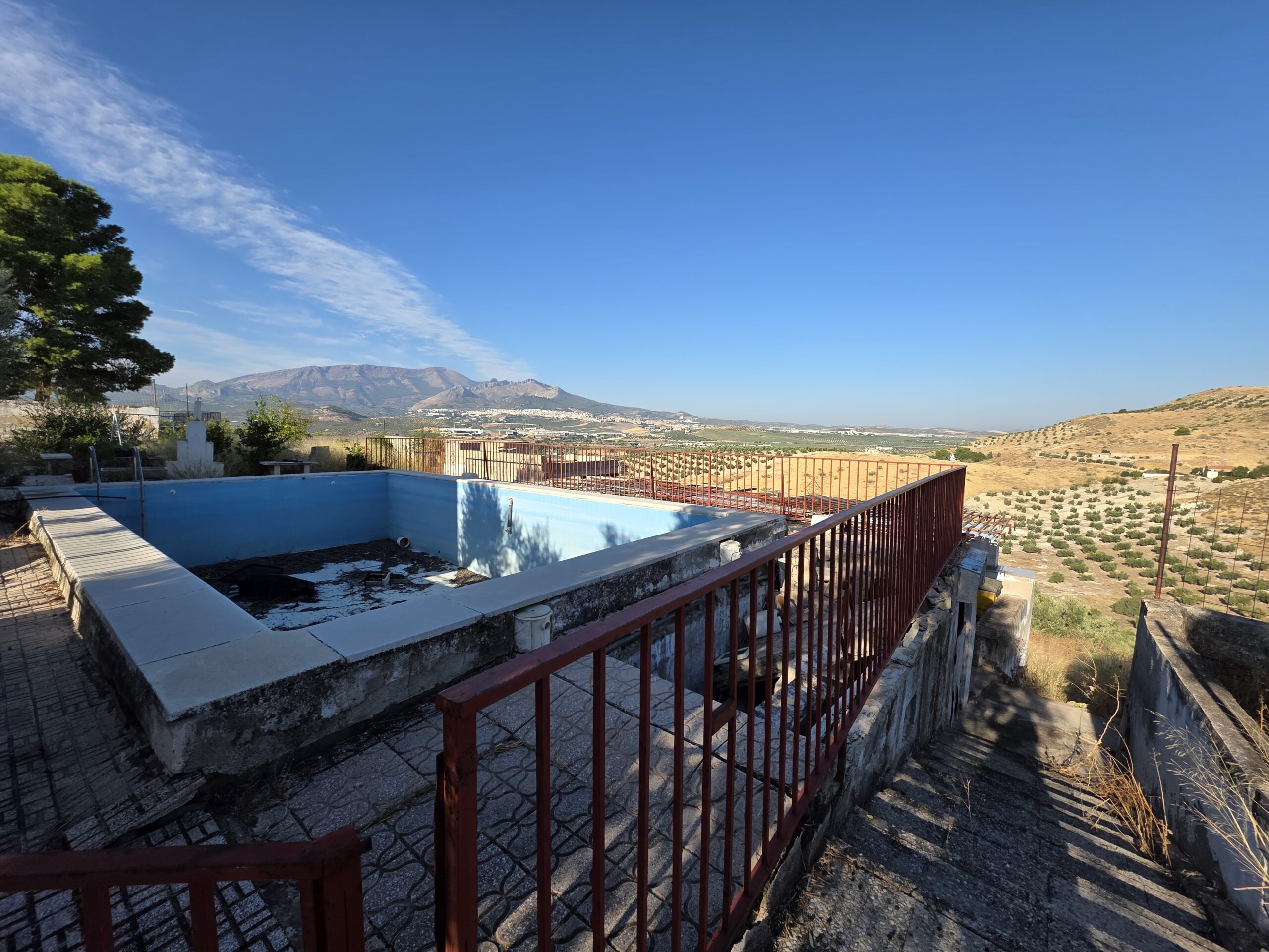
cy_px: 476
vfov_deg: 89.9
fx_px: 477
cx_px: 634
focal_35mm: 13
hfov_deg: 106.2
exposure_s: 1/1610
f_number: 1.9
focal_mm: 2.2
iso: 40
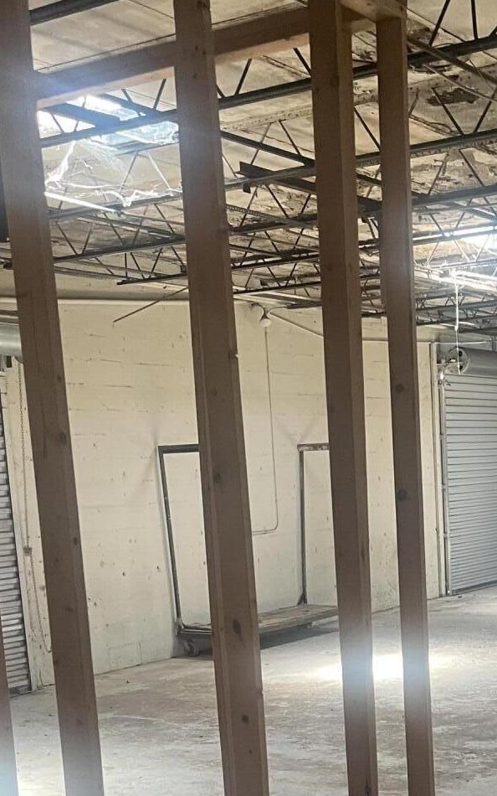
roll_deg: -0.2
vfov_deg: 33.5
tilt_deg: -12.8
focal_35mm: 58
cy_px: 695
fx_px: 1257
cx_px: 402
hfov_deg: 22.1
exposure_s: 1/60
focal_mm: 5.1
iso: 160
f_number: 1.6
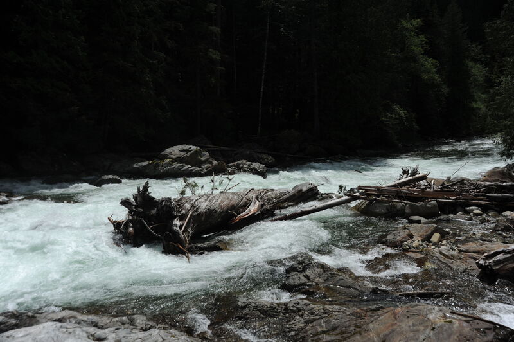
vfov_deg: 46.3
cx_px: 257
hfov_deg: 65.5
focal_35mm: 28
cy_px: 171
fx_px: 399
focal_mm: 28
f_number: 7.1
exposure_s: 1/2500
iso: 250
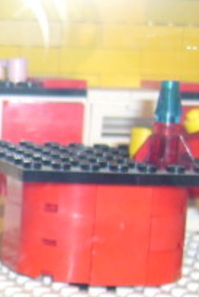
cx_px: -241
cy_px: 217
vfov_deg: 14.4
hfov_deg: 8.9
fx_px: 1175
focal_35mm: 142
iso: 100
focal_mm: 5.8
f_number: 2.8
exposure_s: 1/30
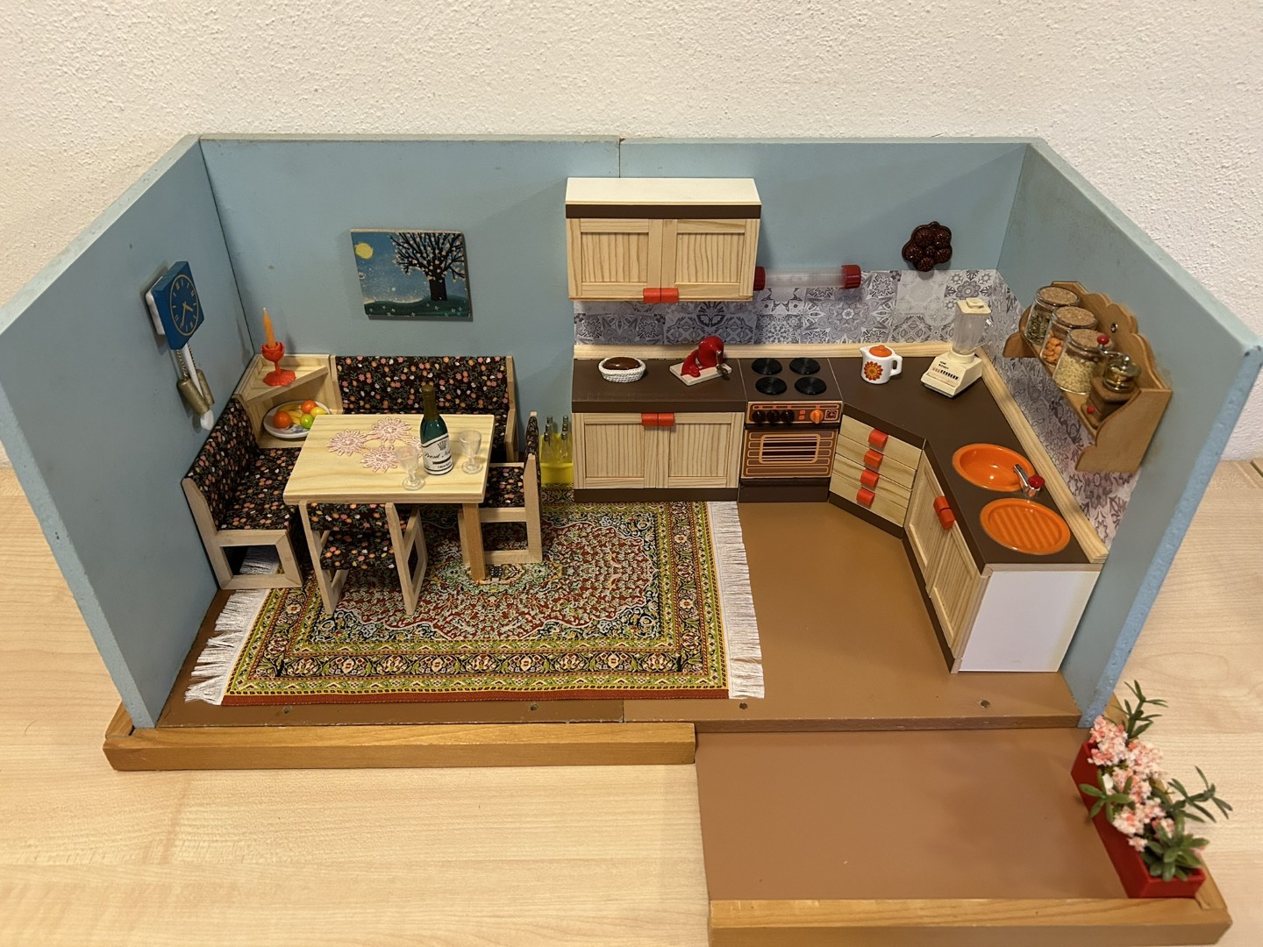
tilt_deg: -37.8
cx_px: 632
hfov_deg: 67.3
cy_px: 474
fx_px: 949
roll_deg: -0.2
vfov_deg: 53.1
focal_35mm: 26
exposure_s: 1/50
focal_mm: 5.7
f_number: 1.5
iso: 320
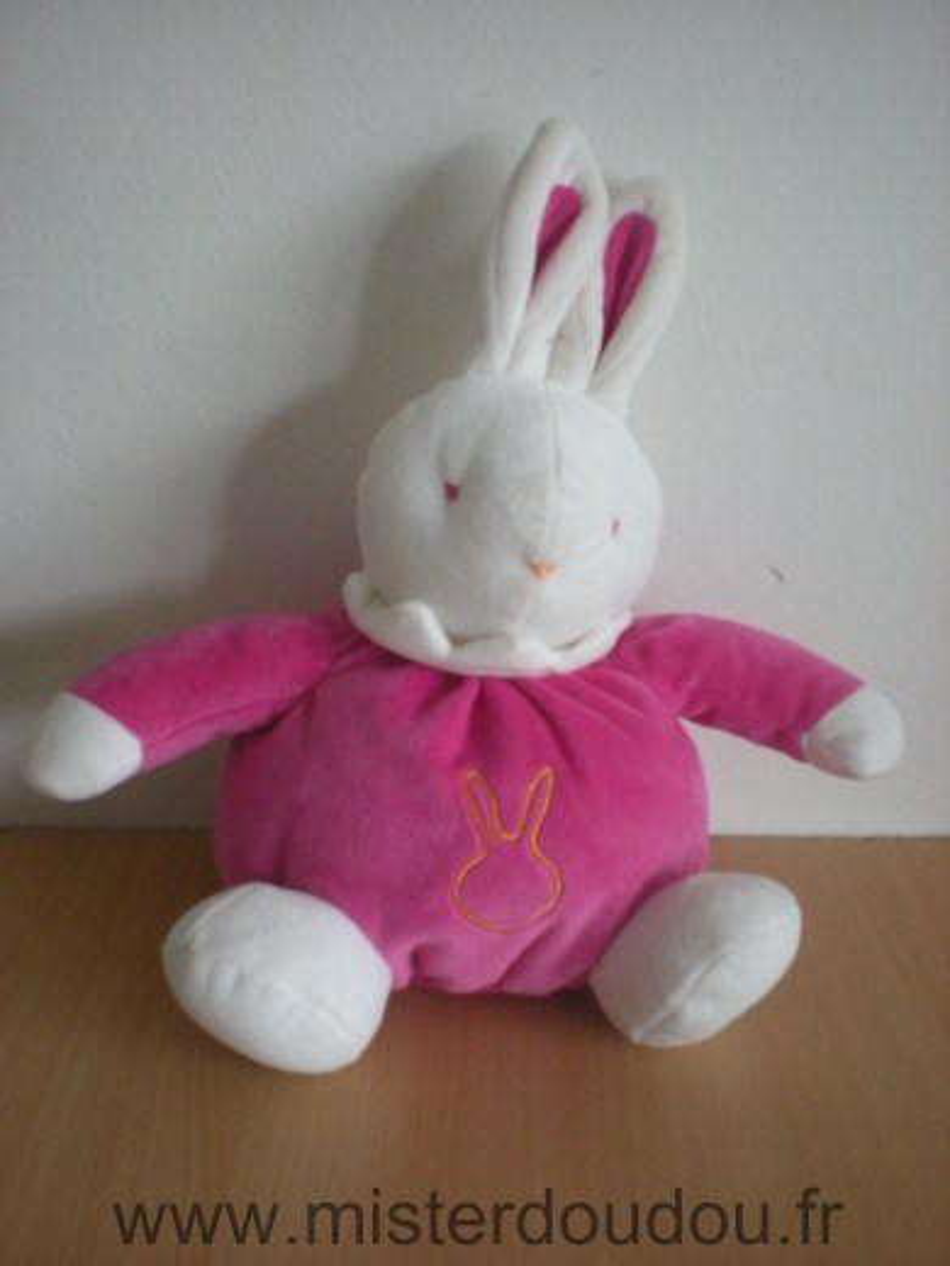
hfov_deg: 37.7
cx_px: 475
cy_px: 633
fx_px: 1390
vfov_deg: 49.0
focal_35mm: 38
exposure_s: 1/8
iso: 440
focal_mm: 6.3
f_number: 3.1
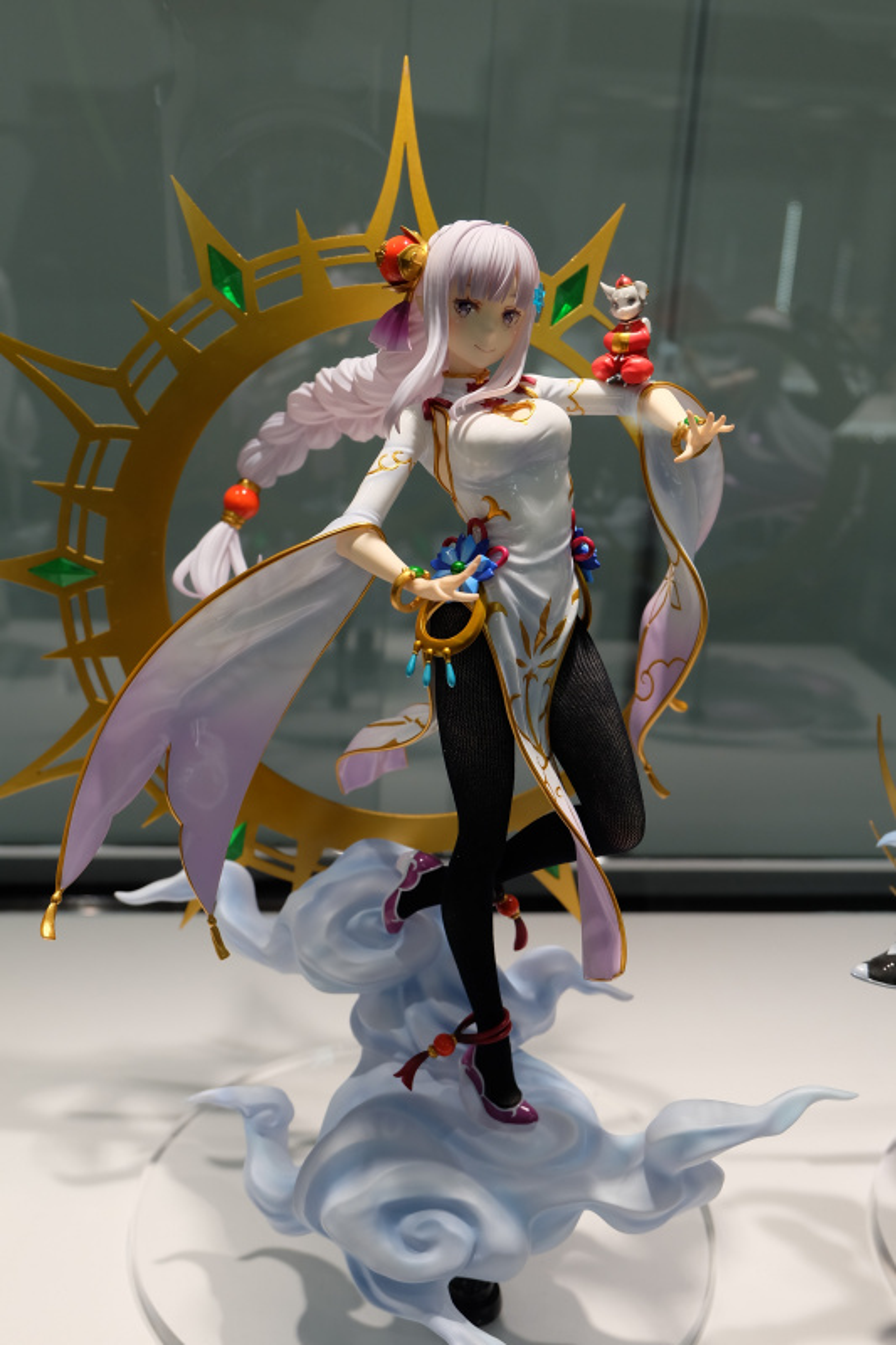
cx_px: 448
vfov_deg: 54.4
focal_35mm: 35
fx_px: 1307
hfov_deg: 37.8
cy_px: 672
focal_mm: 23.2
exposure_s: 1/125
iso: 400
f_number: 5
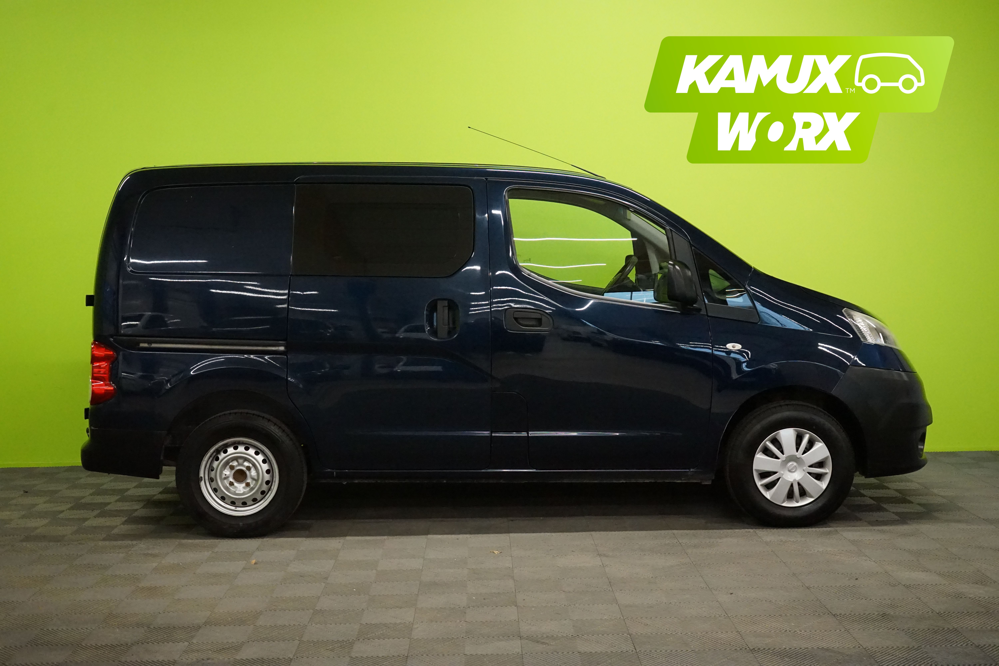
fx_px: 1221
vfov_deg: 30.5
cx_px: 500
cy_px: 333
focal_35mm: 44
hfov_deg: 44.5
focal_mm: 44
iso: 8000
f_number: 5.6
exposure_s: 1/400
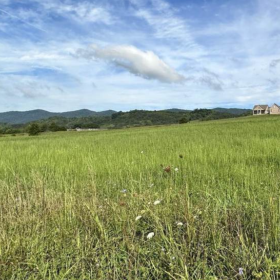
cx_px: 244
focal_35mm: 29
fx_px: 265
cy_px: 98
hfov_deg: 50.4
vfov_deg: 54.7
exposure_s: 1/2618
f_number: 2.2
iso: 50
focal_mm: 2.22
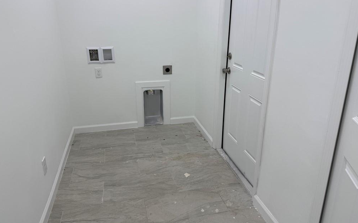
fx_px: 254
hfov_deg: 70.4
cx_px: 179
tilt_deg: -16.3
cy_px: 99
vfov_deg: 47.5
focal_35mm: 26
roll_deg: -1.2
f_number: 1.78
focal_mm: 6.76
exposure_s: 1/121
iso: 100
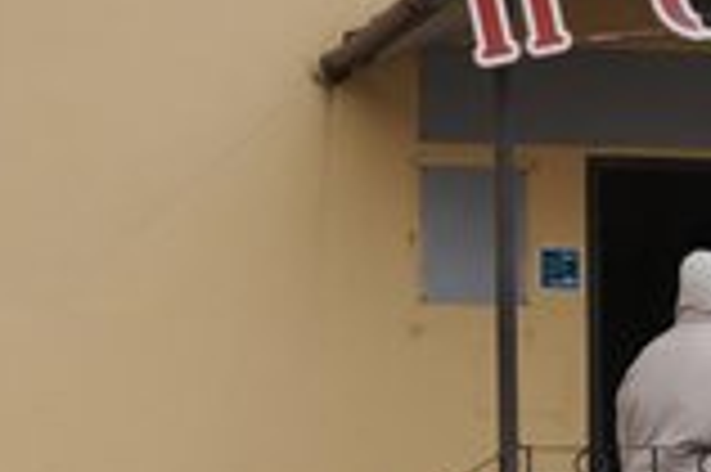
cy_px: 416
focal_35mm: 114
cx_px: 428
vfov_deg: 11.9
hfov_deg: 17.9
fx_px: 2249
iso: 50
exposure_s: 1/500
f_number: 4.5
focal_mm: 45
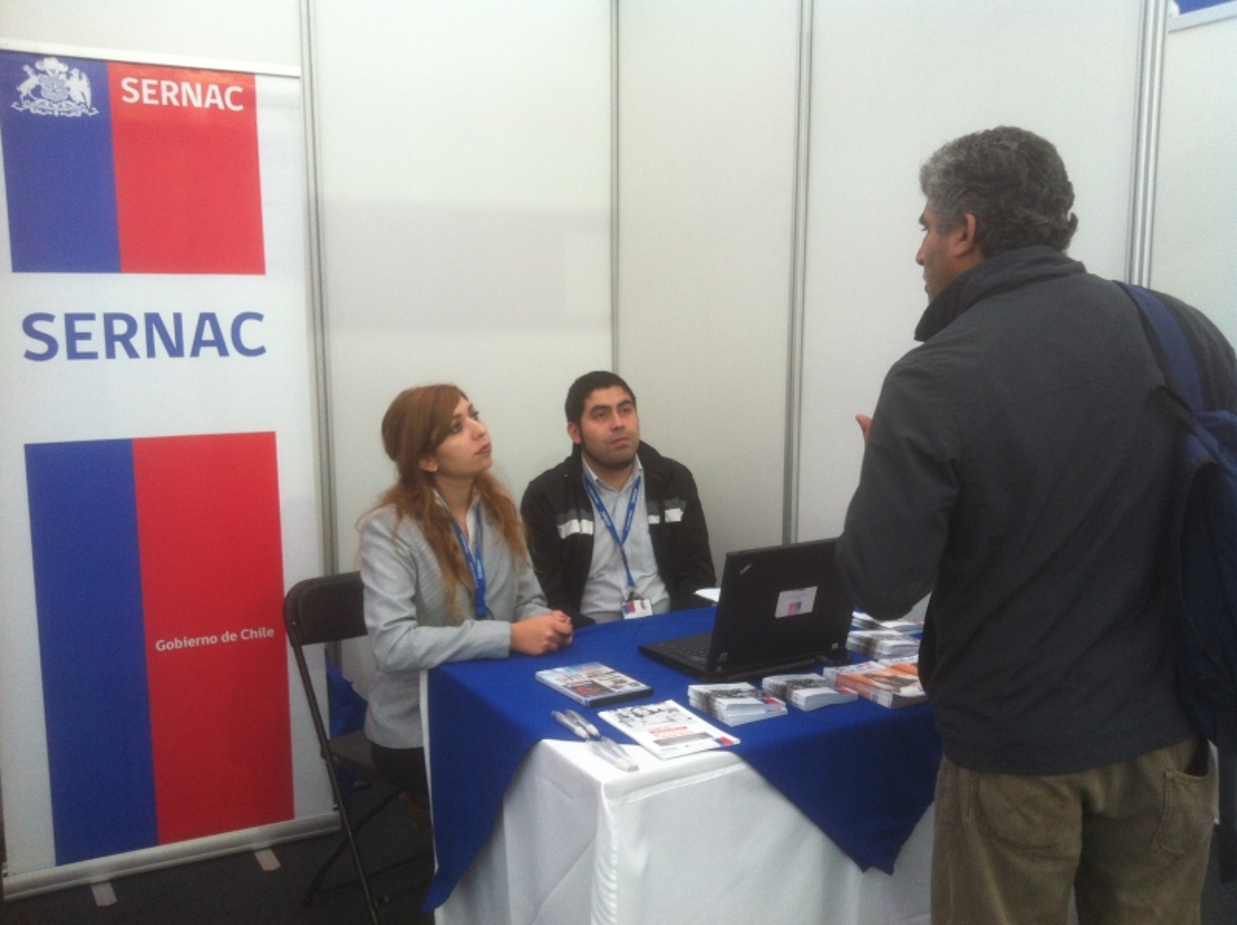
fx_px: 1249
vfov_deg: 40.6
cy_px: 462
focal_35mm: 35
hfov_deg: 52.7
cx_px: 618
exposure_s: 1/40
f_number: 2.8
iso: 80
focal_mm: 3.85
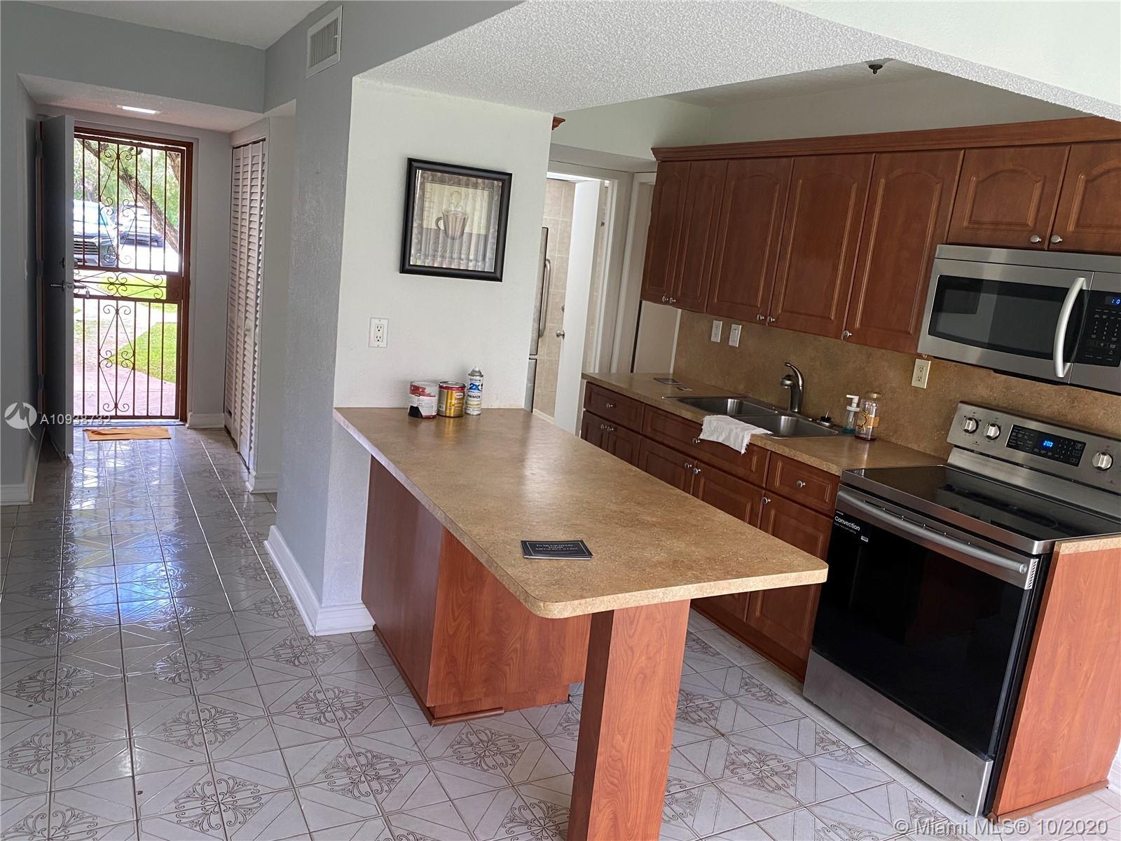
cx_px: 560
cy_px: 420
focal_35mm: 26
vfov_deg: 53.1
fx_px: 842
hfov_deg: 67.3
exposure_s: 1/67
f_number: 1.8
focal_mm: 4.25
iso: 125
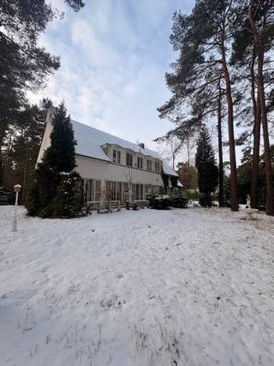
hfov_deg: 85.6
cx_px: 137
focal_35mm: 14
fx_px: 148
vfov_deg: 102.1
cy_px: 183
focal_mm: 2.22
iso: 40
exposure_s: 1/1094
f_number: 2.2
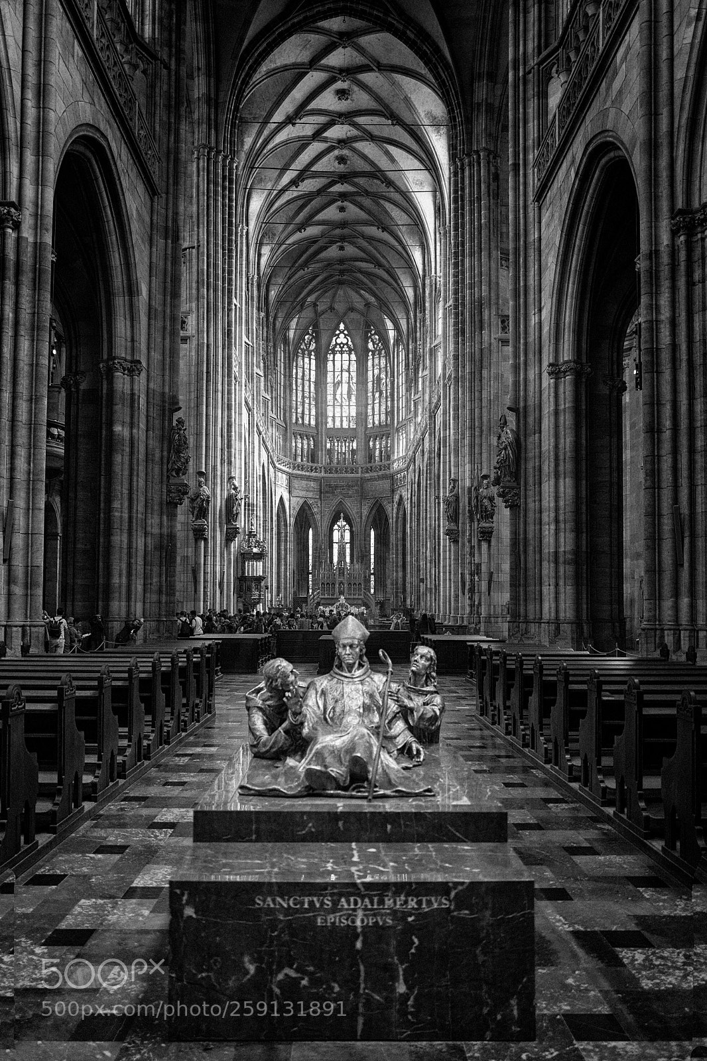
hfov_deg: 46.4
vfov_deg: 65.5
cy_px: 530
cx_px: 354
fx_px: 825
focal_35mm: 28
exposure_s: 1/400
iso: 800
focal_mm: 28
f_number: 1.7
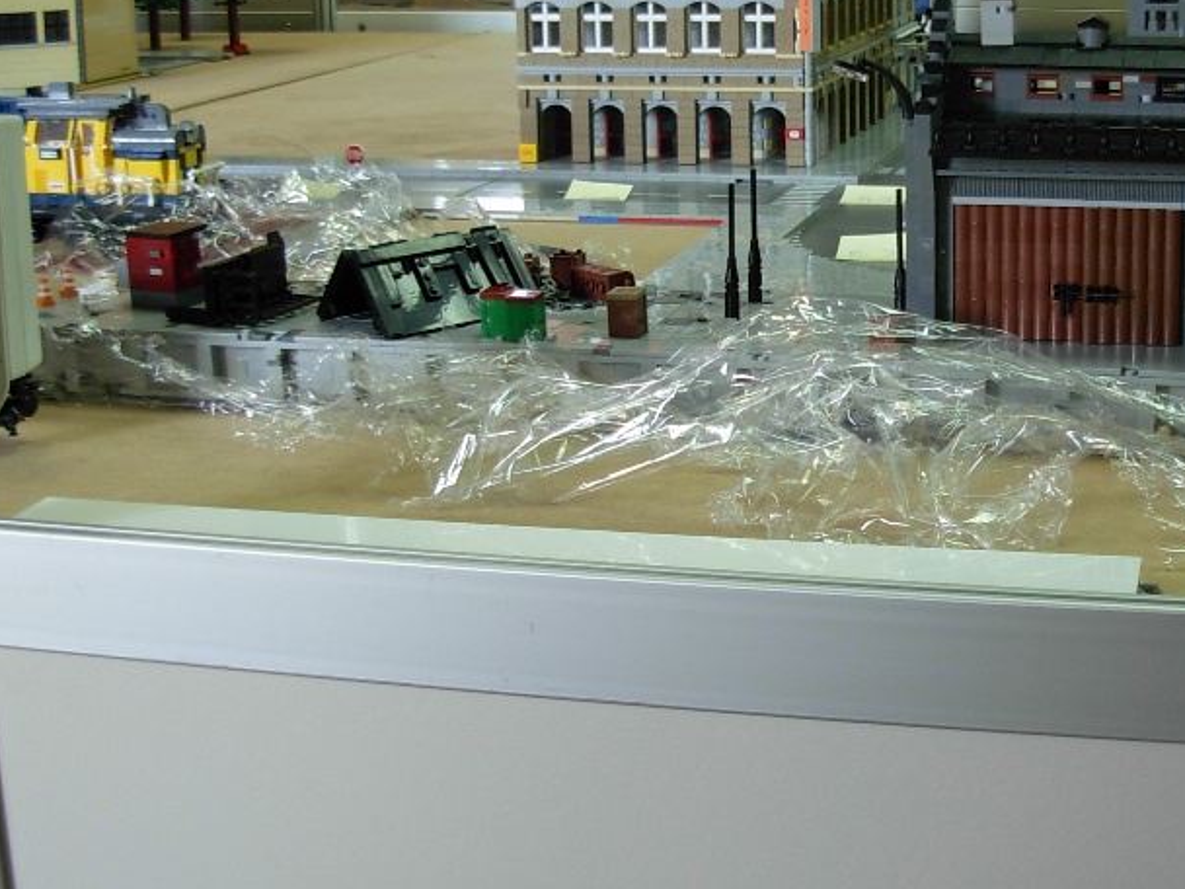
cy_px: 269
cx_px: 930
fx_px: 2191
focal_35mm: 64
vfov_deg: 22.8
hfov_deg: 29.6
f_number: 2.9
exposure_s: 1/10.9
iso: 79
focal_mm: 6.3
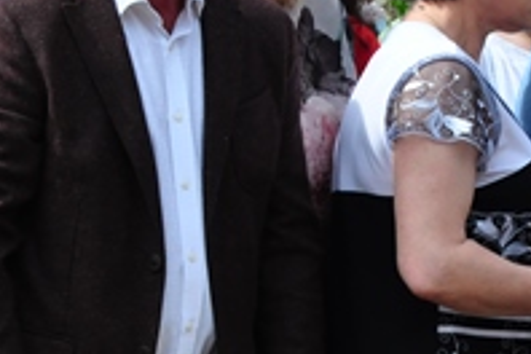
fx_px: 5022
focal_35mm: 341
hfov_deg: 6.1
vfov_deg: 4.0
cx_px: 316
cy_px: 288
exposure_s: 1/1000
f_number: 10
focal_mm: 75
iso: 800
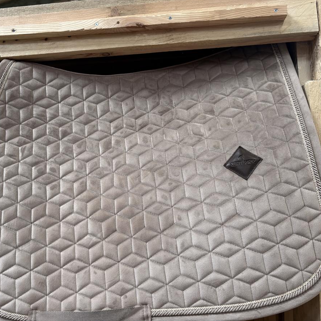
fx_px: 325
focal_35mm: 31
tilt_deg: +7.9
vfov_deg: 52.5
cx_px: 137
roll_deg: +0.6
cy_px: 159
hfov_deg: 52.3
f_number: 1.6
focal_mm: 5.96
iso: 100
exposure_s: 1/121
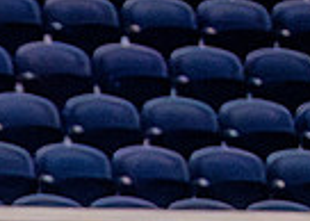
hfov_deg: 1.4
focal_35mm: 1410
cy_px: 681
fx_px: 12408
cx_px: -461
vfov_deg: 1.0
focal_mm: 200
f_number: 2.8
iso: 6400
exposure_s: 1/2000
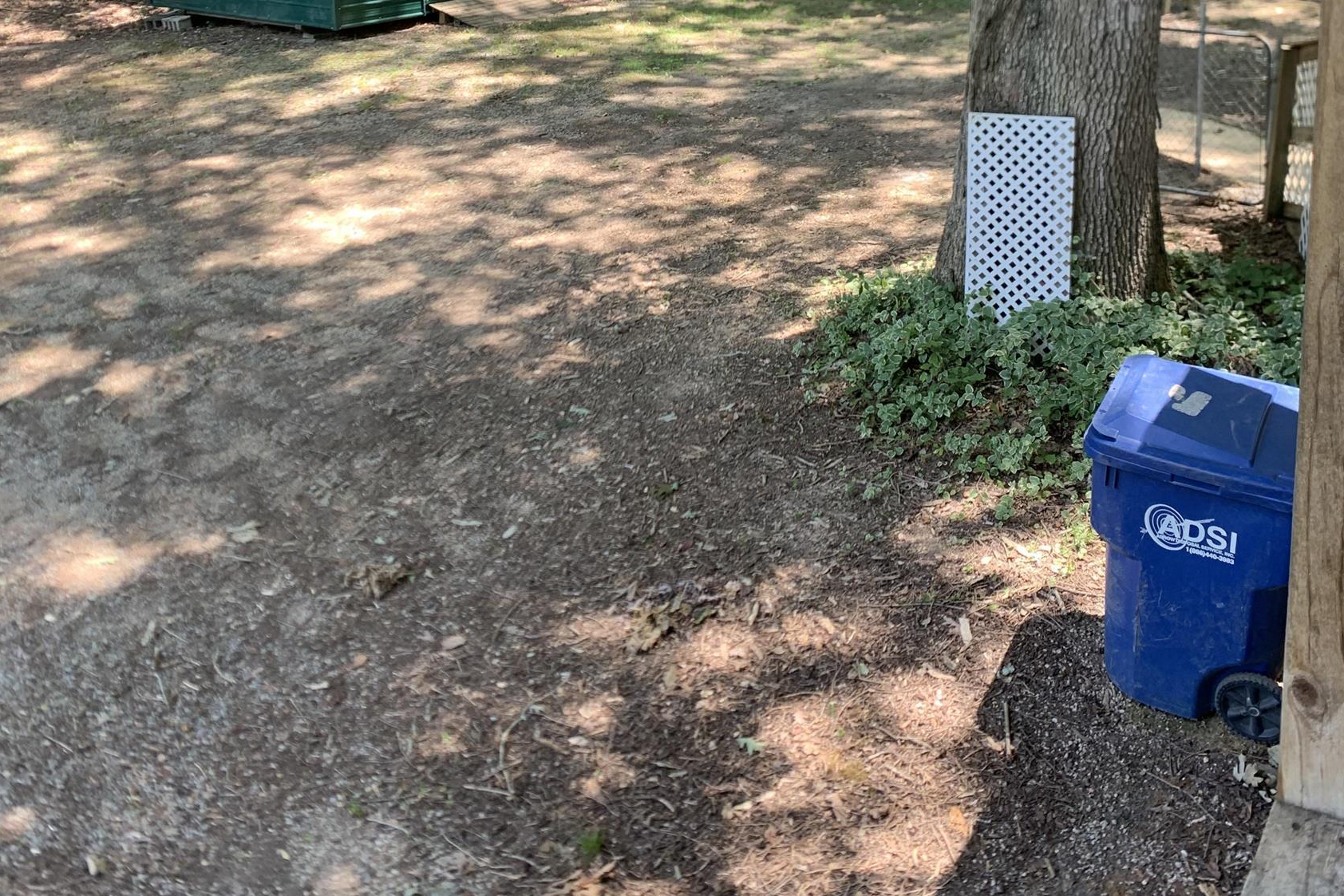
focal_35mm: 37
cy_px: 116
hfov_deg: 51.9
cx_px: 686
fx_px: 1381
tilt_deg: -12.5
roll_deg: +0.5
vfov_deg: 34.3
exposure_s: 1/122
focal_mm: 4.25
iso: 50
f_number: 1.8
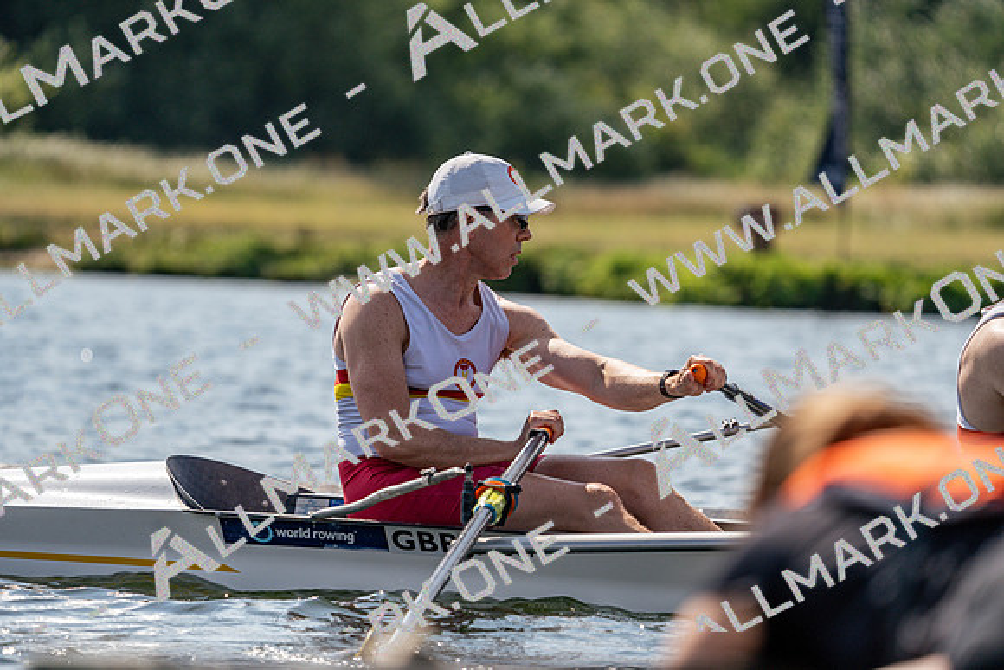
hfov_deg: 5.8
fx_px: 9847
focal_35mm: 353
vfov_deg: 3.9
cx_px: 502
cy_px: 335
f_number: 6.3
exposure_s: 1/1600
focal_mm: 353
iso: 200
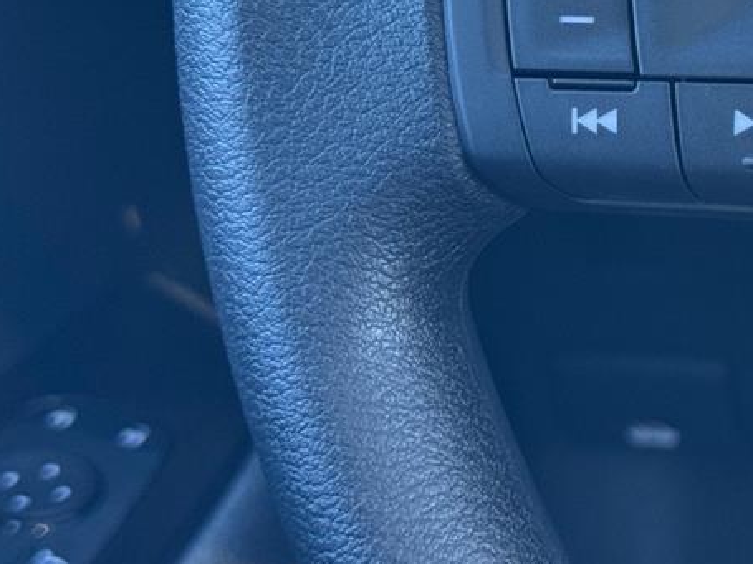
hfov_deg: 17.8
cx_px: 731
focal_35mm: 108
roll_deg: +2.4
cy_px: -60
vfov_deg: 13.4
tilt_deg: -25.7
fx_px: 2349
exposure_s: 1/68
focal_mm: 6.76
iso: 100
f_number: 1.78
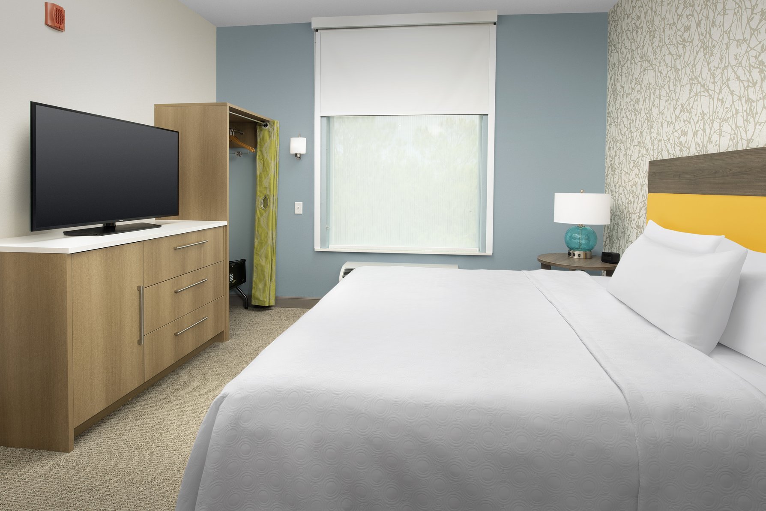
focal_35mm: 19
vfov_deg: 64.6
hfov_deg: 86.9
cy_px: 256
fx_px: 404
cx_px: 383
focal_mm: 19
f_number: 11
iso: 400
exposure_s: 1/125
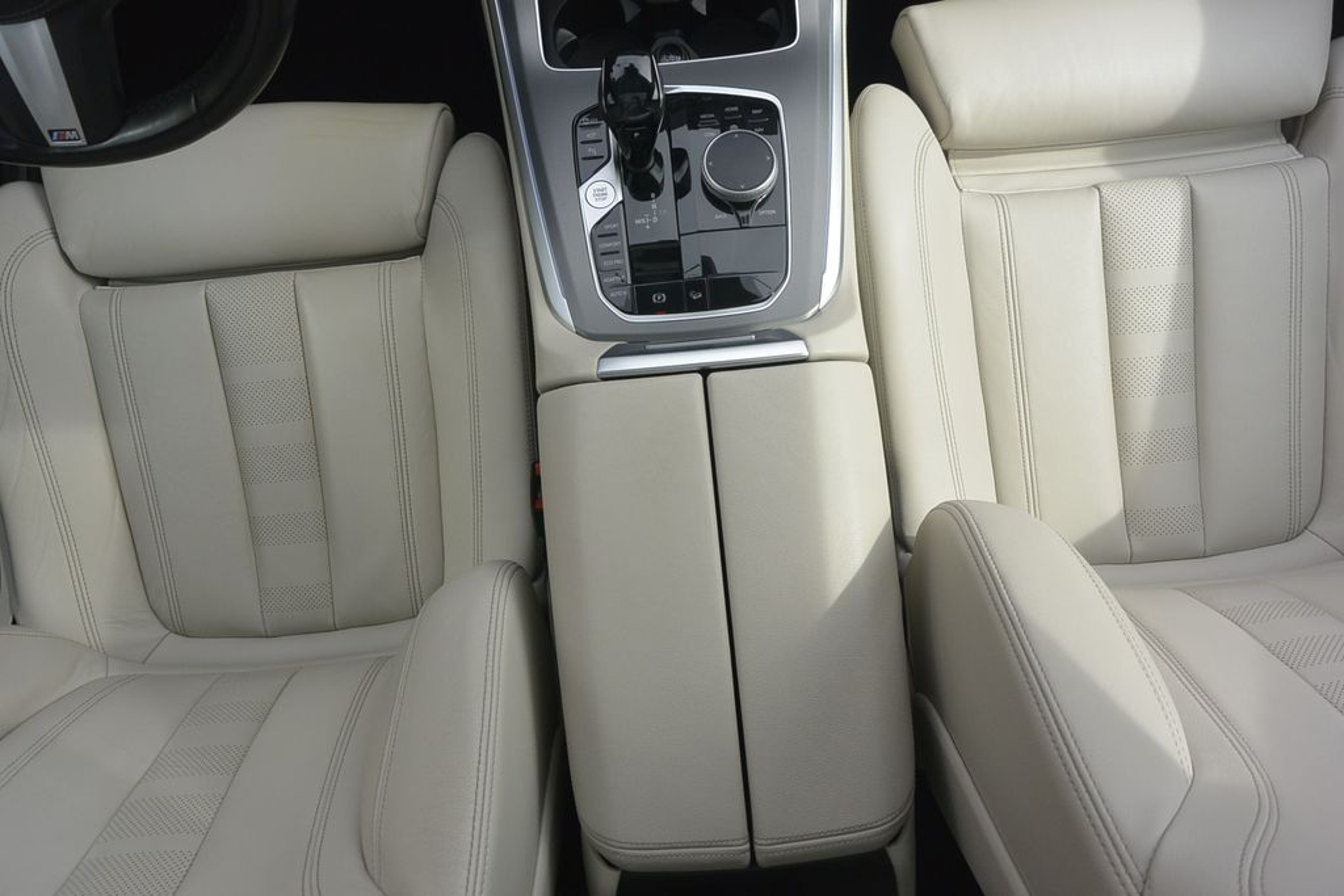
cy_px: 448
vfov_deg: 47.9
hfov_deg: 67.4
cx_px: 672
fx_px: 1008
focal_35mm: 27
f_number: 5
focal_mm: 10
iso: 160
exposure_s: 1/400
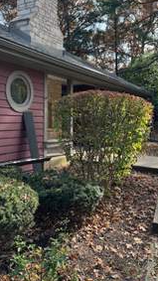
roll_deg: +0.4
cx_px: 68
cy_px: 108
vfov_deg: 53.5
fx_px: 276
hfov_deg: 31.9
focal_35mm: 37
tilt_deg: +2.3
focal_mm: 6.76
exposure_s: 1/604
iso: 80
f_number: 1.78
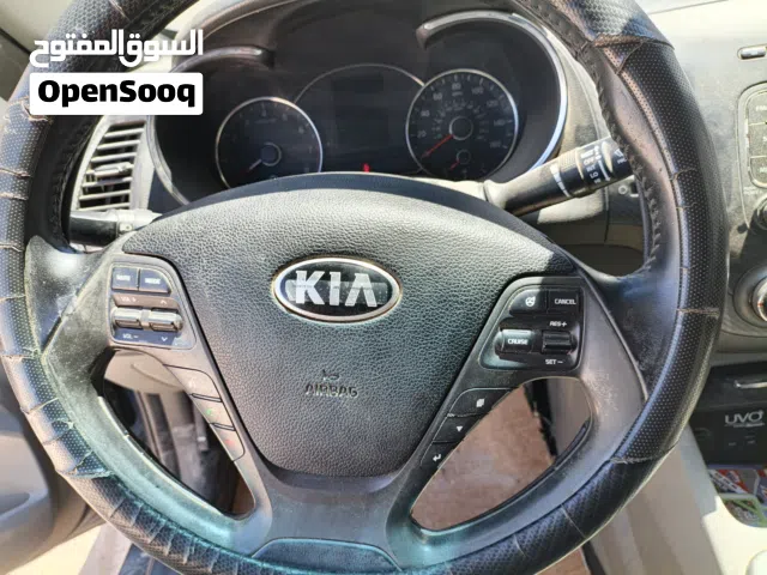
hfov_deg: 73.9
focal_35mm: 23
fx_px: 510
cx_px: 384
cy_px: 288
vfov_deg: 58.9
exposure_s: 1/50
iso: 85
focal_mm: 4.71
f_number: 1.79
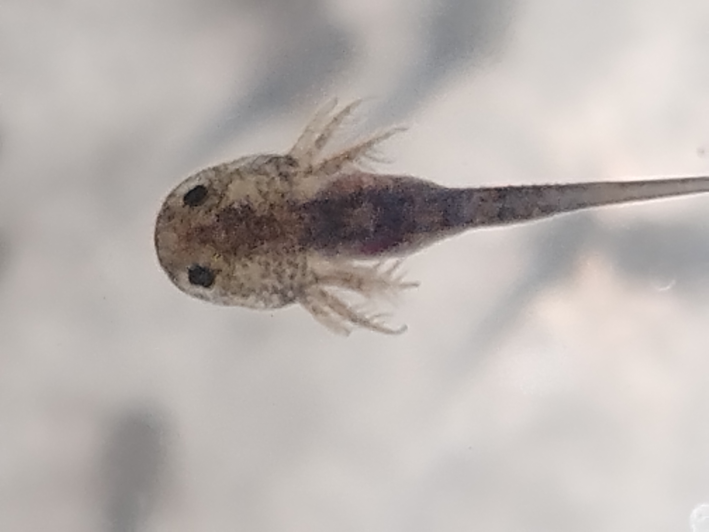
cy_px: 266
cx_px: 354
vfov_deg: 7.7
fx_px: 3933
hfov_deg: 10.3
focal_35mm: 192
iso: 781
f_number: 1.75
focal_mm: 5.25
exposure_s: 1/33.3
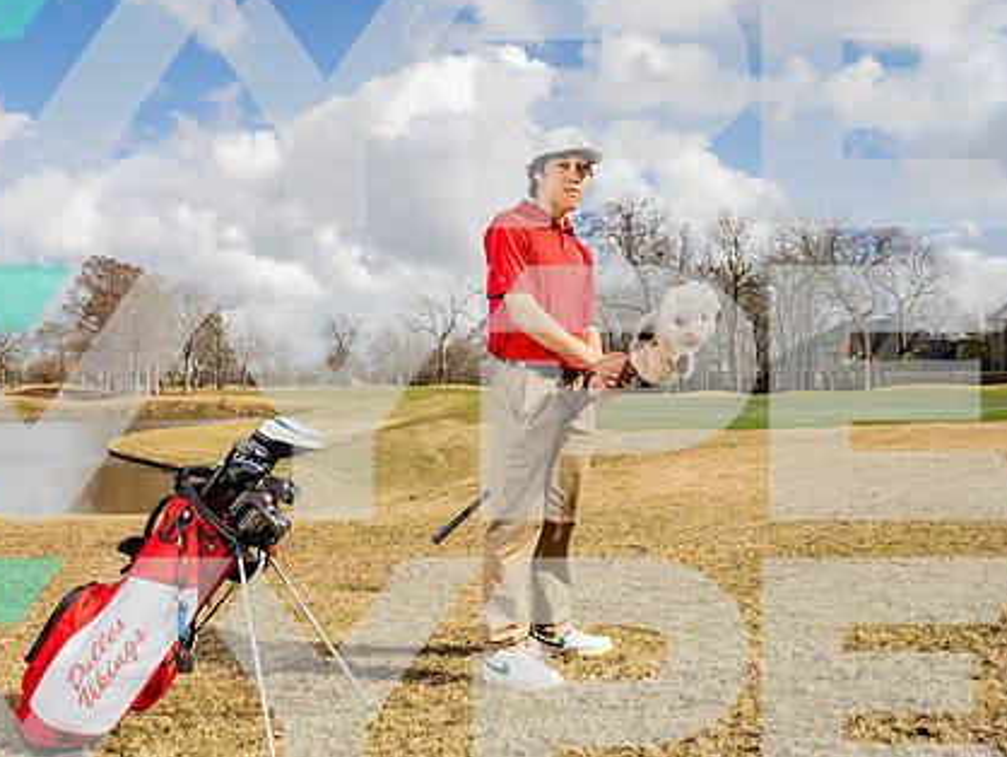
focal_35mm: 32
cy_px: 394
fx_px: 931
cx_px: 434
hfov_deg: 56.6
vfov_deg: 44.2
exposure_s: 1/250
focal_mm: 24
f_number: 8
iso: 100
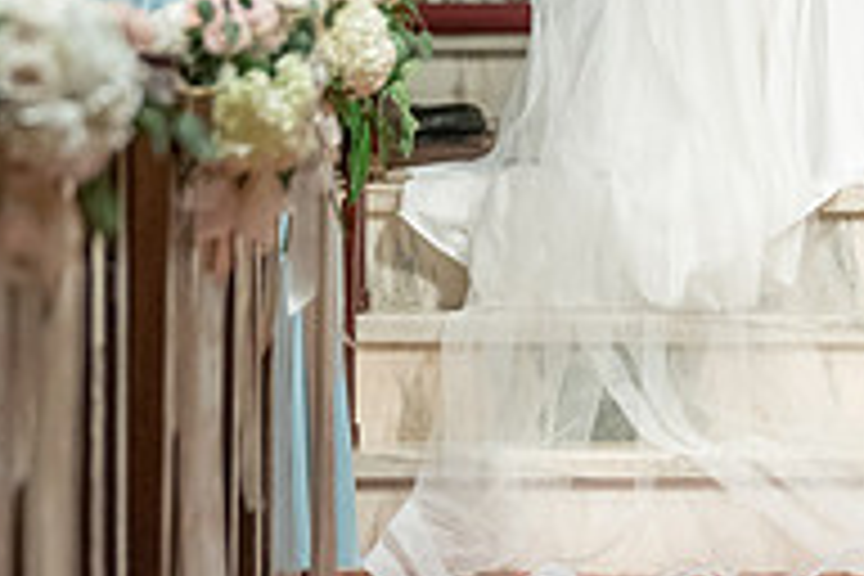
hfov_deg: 4.9
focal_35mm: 423
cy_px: -267
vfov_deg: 3.2
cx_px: 969
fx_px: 10151
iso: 2000
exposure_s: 1/200
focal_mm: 128
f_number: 3.2
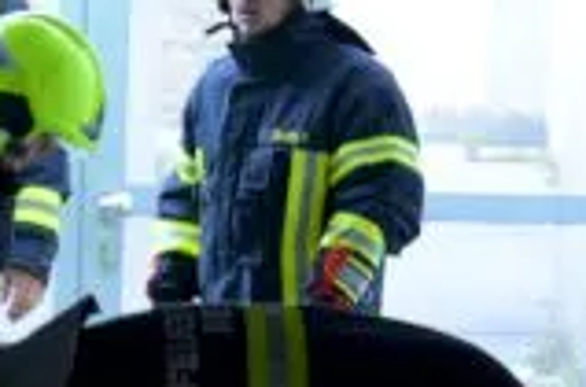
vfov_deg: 3.0
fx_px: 7466
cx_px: 48
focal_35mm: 460
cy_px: 483
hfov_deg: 4.5
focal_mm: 75
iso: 1600
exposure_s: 1/80
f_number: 5.3
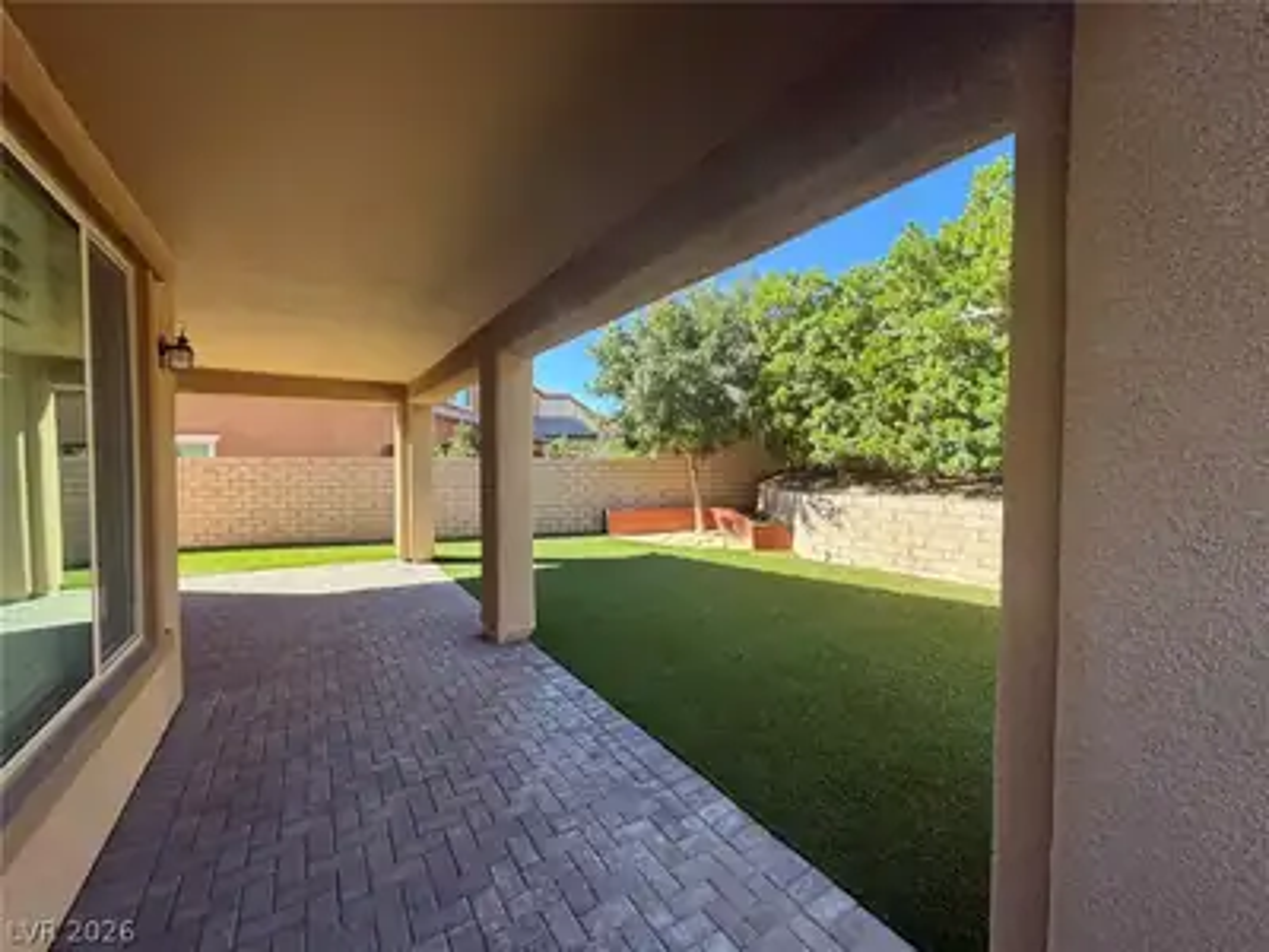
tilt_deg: -0.9
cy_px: 476
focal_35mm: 14
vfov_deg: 85.7
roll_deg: +0.1
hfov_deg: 102.1
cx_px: 634
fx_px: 513
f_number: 2.2
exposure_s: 1/218
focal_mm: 2.22
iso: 40
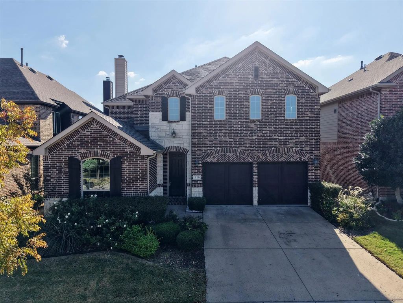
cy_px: 152
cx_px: 202
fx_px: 279
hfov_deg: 71.6
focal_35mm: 24
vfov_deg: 56.8
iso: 320
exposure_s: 1/8000
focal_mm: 8.67
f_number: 1.8
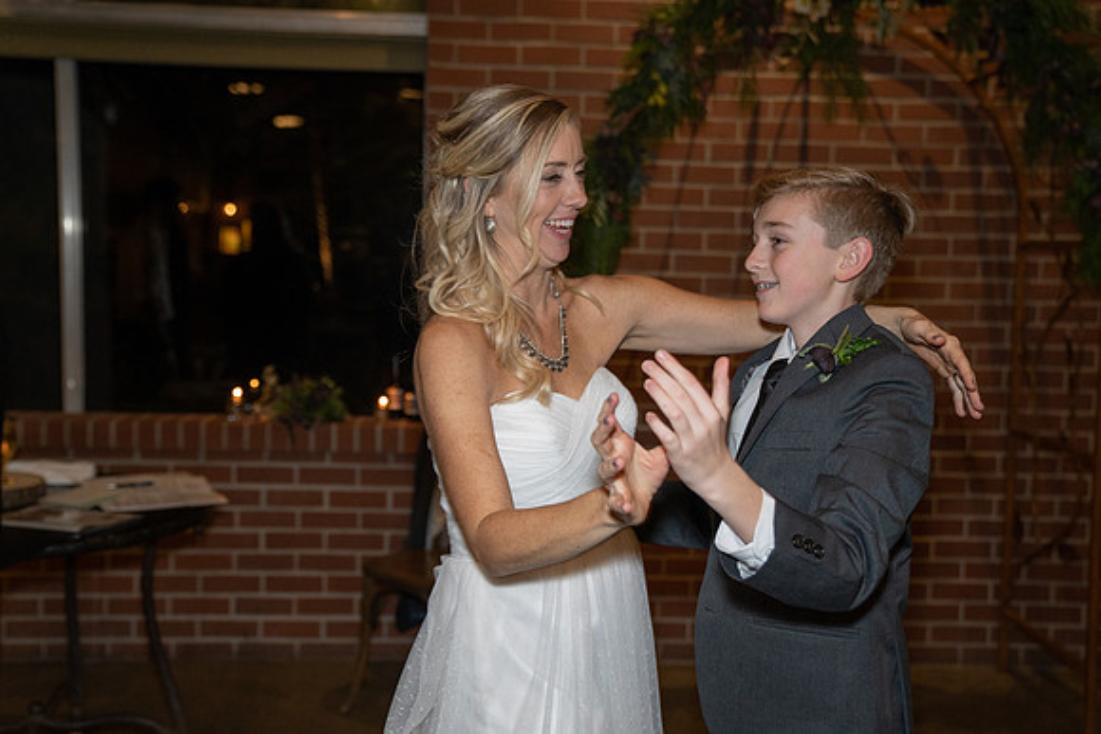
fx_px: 1162
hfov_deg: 50.7
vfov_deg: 35.1
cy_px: 367
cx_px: 550
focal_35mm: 38
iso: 2000
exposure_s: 1/125
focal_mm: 38
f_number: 2.8
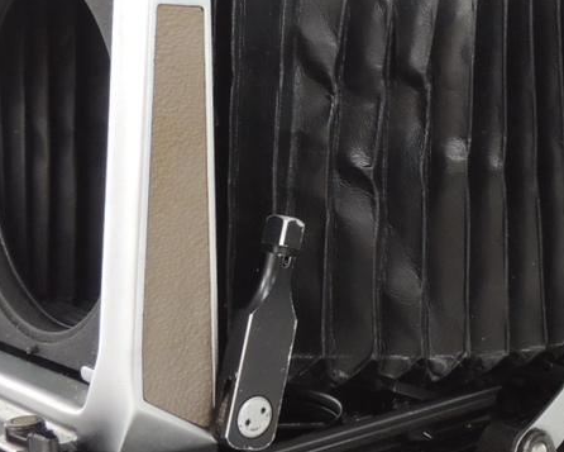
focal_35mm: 63
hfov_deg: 29.2
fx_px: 1052
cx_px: 472
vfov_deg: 24.2
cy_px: 180
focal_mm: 4.3
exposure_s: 1/20
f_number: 3.7
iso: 400
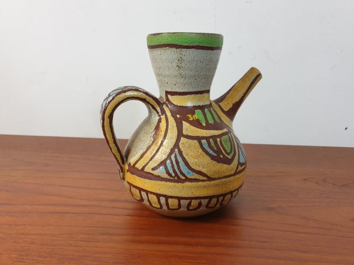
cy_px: 132
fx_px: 266
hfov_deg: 67.3
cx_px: 177
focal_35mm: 26
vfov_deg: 53.1
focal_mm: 4.3
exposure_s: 1/50
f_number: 1.5
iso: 250
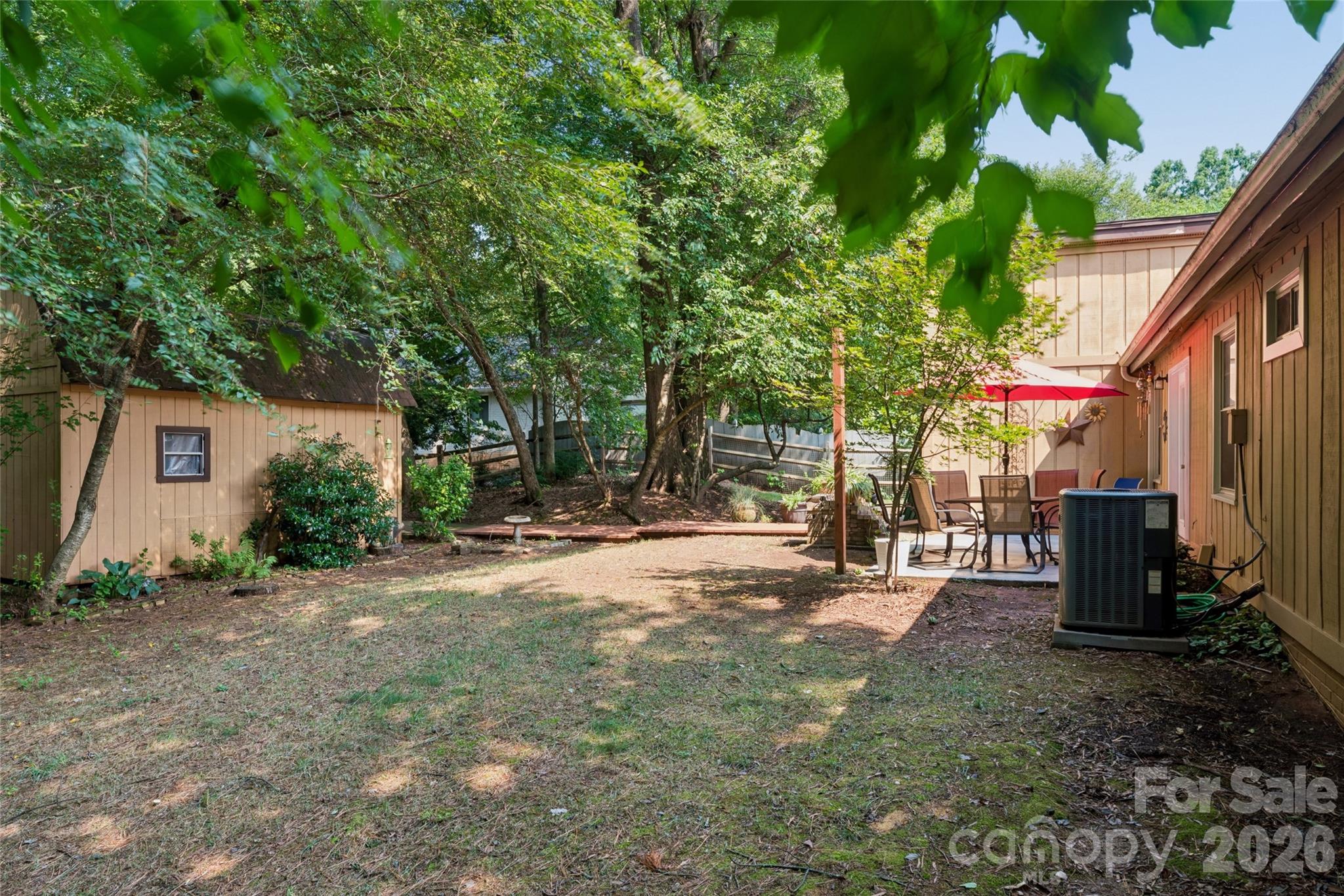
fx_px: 862
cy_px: 448
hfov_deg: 75.9
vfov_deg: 54.9
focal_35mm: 23
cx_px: 672
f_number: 22
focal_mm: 23.1
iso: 100
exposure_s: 1/2
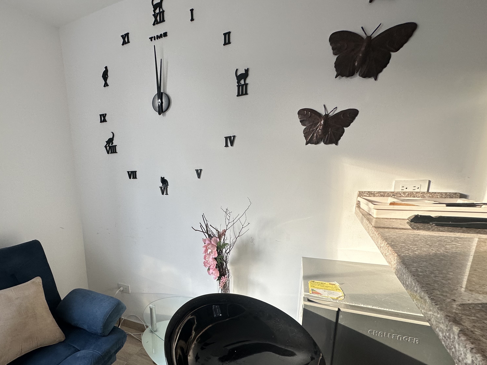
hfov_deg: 82.0
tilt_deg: -12.7
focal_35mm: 19
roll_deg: +2.4
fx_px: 267
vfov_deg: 67.6
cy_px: 230
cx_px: 165
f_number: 2.2
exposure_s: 1/99
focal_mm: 2.22
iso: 80
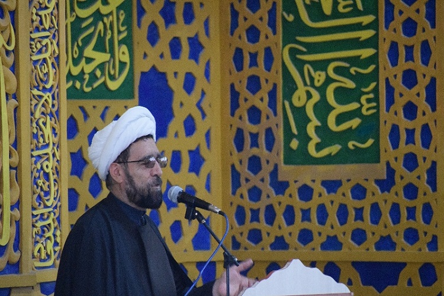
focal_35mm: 450
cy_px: 148
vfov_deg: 3.1
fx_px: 5550
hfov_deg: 4.6
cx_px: 222
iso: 6400
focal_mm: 300
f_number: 6.3
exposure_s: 1/80
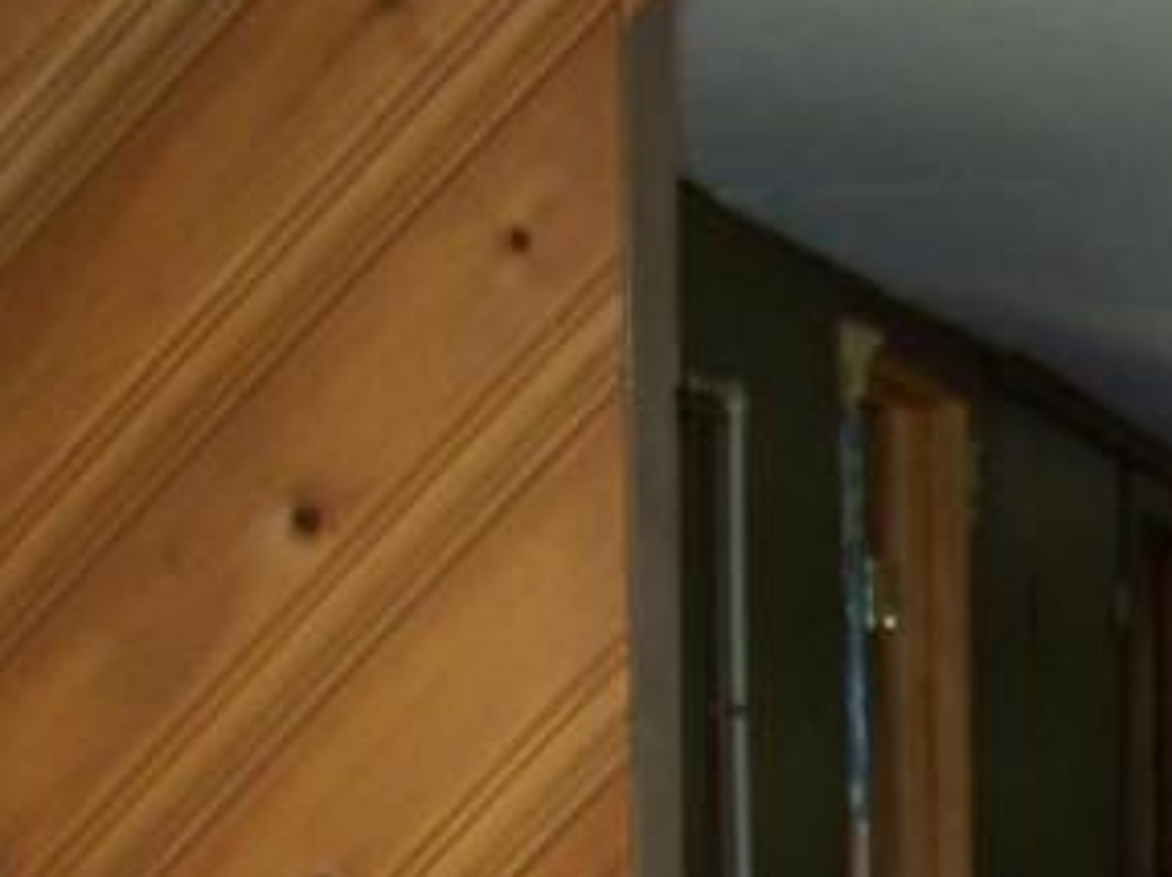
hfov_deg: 14.6
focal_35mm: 129
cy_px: 1492
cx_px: 1561
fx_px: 4364
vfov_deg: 10.9
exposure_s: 1/50
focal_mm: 5.85
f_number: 2.8
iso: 64
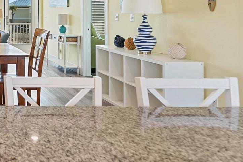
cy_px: -18
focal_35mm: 40
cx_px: -61
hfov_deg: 35.7
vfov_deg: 29.9
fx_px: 270
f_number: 4
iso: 200
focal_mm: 14
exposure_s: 1/10
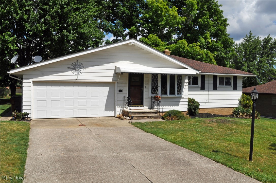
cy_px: 92
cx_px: 138
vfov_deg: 36.8
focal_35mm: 36
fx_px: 276
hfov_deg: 53.2
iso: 200
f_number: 22
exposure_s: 1/200
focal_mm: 24
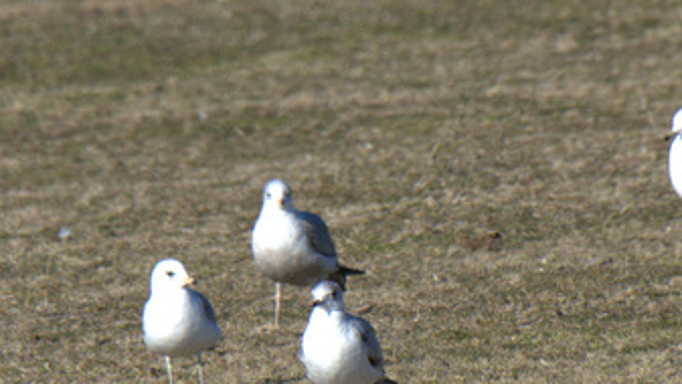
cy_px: 207
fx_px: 47117
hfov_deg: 0.8
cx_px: 295
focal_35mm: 2604
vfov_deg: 0.5
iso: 250
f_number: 9
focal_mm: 700
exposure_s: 1/1250
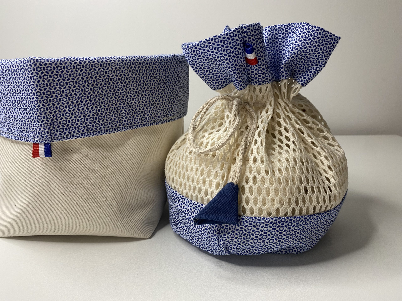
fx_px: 302
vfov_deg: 53.1
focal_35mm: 26
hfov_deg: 67.3
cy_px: 150
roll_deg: +0.6
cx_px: 201
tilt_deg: -16.1
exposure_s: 1/50
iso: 64
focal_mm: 4.25
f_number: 1.8
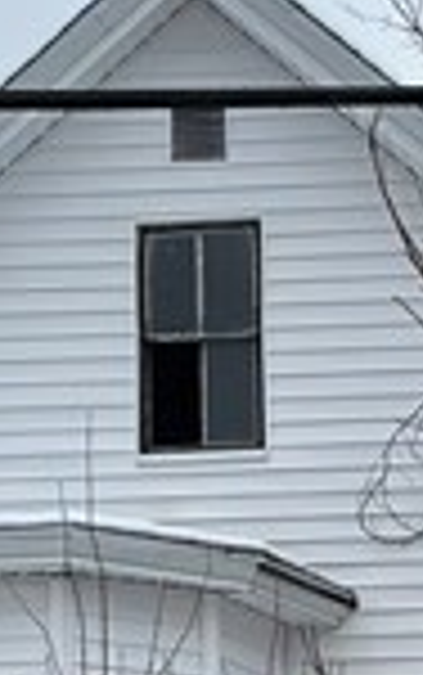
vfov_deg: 8.0
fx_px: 4787
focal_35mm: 260
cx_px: 315
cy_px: 810
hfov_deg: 5.1
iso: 64
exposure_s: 1/1639
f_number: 1.78
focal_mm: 6.86
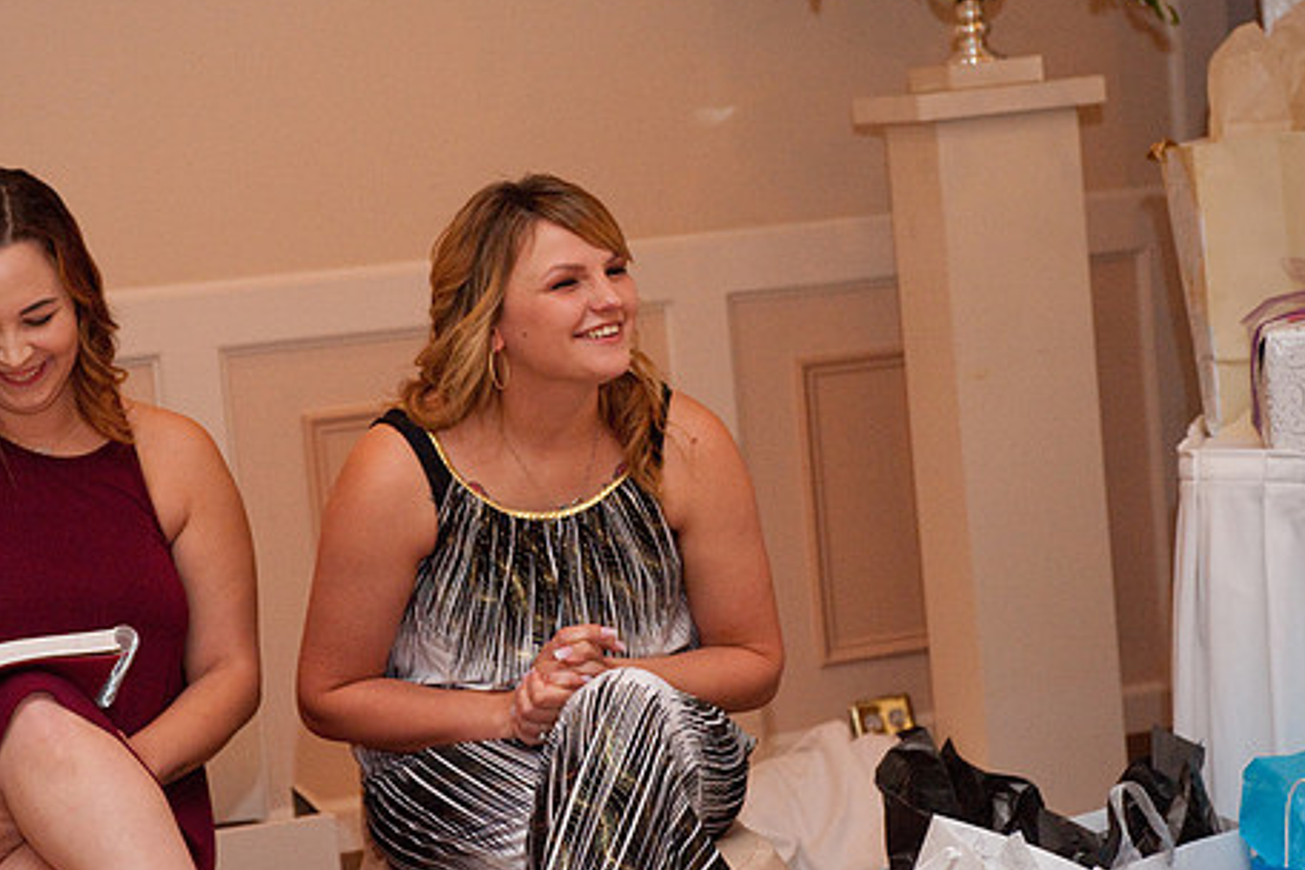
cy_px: 466
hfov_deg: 22.8
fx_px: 3226
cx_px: 532
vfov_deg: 15.4
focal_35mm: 89
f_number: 5.6
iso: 3200
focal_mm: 70
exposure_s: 1/160
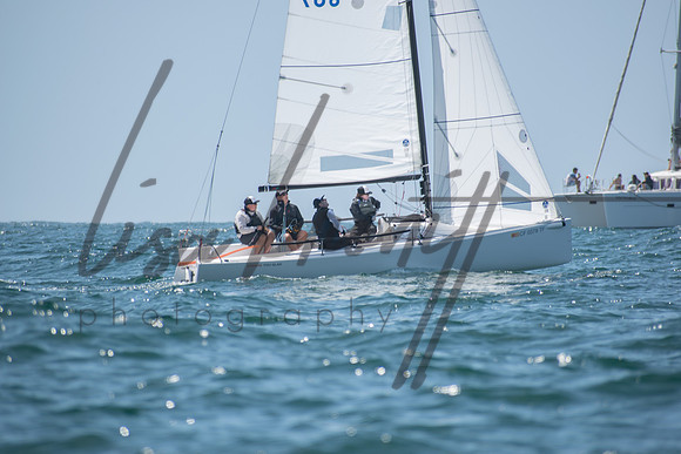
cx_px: 340
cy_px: 227
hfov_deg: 4.6
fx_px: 8514
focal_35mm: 450
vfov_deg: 3.1
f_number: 8
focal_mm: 300
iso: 100
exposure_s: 1/320
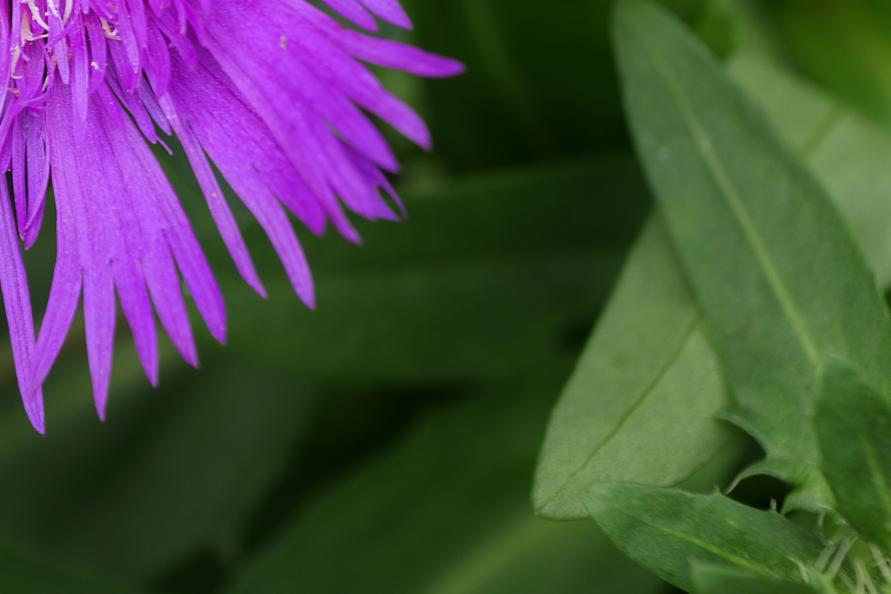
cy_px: 163
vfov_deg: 4.0
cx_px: -57
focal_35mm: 341
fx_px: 8439
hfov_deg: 6.0
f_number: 5
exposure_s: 1/200
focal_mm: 105
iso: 125
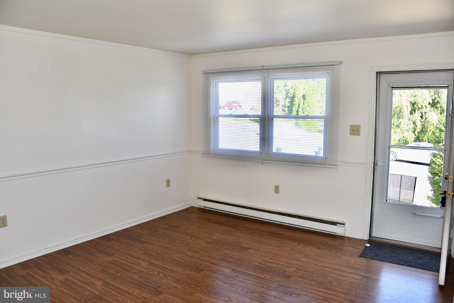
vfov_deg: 46.4
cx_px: 227
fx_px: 353
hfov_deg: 65.5
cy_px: 152
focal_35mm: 28
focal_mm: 28
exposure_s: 1/125
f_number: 5.6
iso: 400
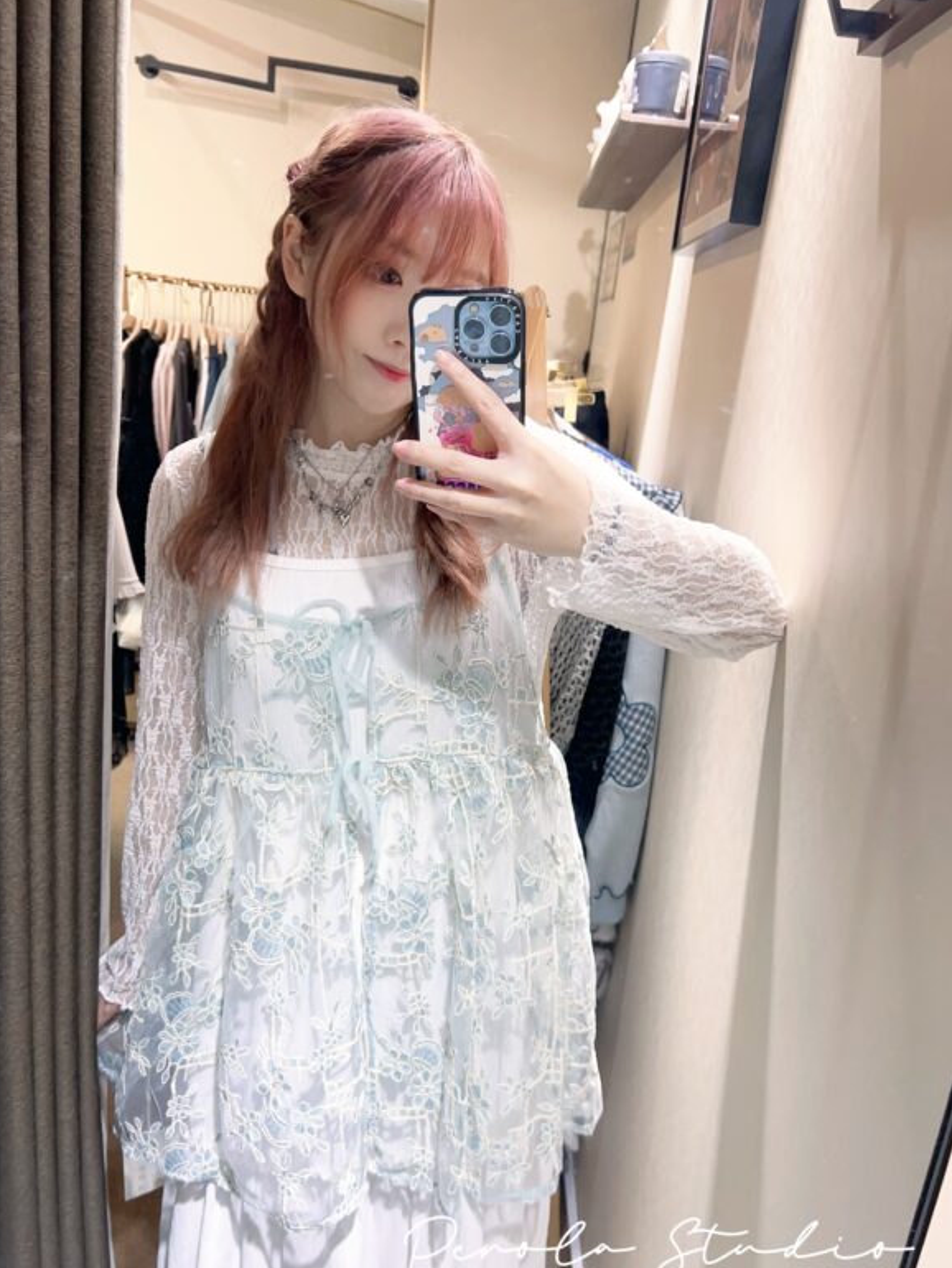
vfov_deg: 65.3
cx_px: 474
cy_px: 649
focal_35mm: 27
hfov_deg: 51.4
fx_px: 990
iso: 125
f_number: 1.5
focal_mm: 5.7
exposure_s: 1/70
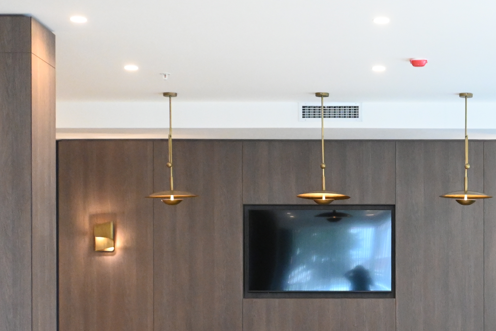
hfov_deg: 26.0
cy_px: 276
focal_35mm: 77
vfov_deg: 17.6
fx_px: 1055
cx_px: 389
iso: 4000
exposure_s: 1/125
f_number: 4.5
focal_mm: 21.5
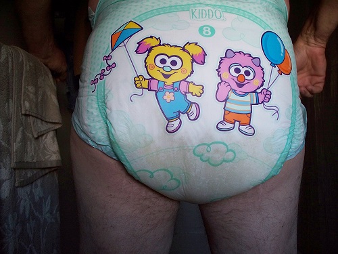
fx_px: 352
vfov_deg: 39.7
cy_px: 127
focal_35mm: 36
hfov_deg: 51.4
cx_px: 169
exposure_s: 1/60
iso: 250
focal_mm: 7.54
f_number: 2.8
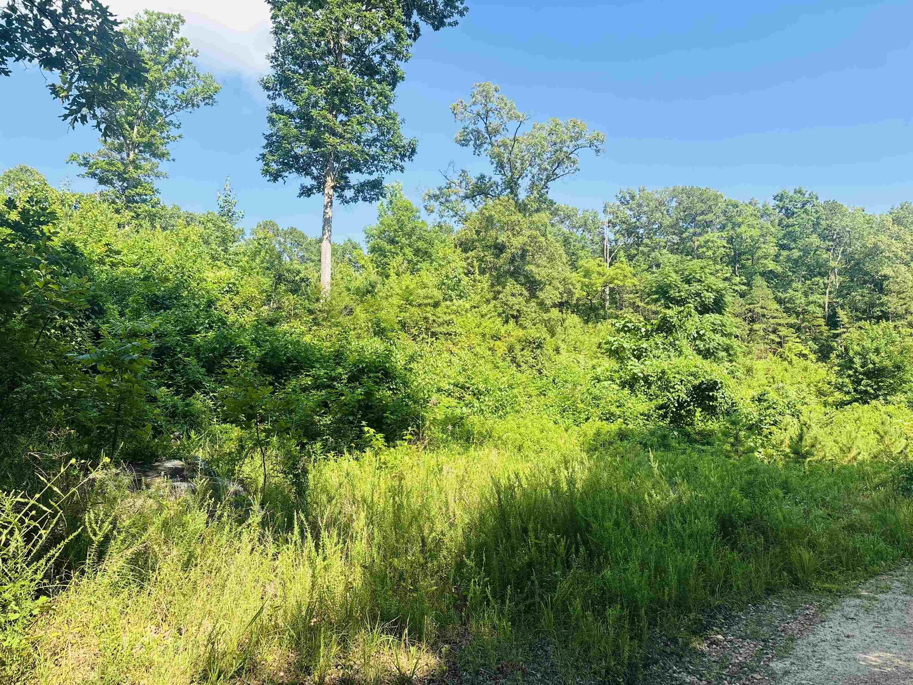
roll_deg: +1.4
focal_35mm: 26
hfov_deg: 67.3
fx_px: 686
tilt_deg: +8.7
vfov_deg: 53.1
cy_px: 342
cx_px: 456
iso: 50
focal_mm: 5.96
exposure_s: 1/1248
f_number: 1.6
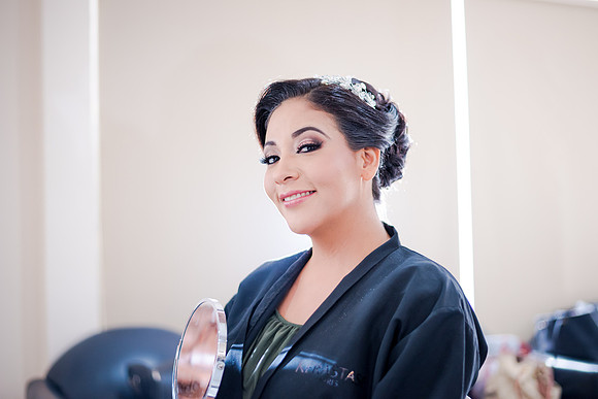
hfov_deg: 39.6
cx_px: 299
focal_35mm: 50
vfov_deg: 27.0
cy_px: 200
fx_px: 831
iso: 640
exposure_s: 1/200
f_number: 1.8
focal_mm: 50
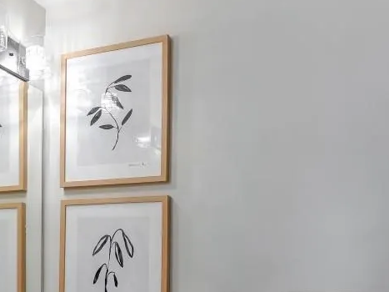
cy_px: 245
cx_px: 13
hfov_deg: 34.0
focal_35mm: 52
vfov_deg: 27.3
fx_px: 584
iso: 400
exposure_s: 1/13
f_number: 8
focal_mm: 15.6
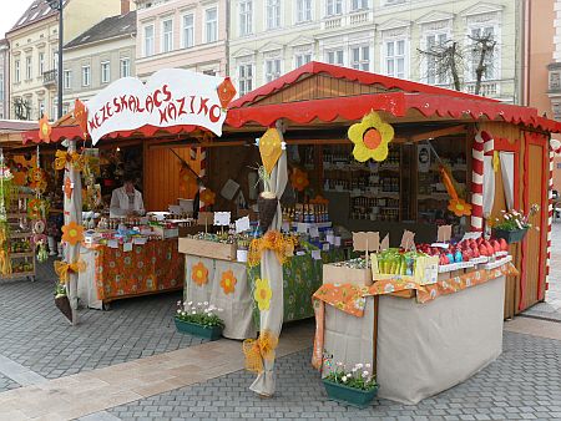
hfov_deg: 52.6
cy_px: 210
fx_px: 568
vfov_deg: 40.7
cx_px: 280
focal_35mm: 35
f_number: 5
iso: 100
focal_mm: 7.4
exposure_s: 1/200
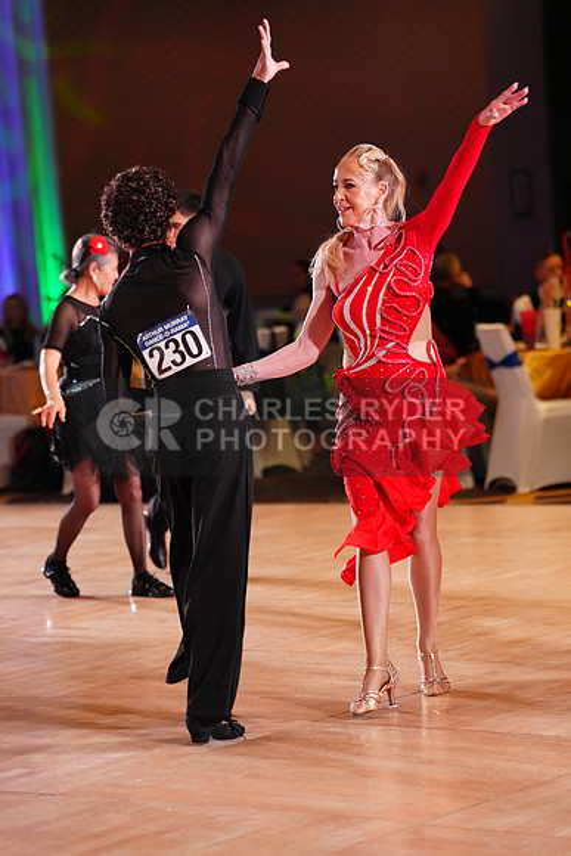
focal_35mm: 120
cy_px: 428
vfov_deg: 17.1
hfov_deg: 11.4
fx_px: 2853
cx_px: 286
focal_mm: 120
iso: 2000
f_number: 2.8
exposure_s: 1/500
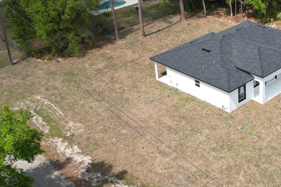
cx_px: 252
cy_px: 57
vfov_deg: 21.8
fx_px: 484
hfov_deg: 30.9
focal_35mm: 62
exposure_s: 1/2000
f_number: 1.7
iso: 110
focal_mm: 6.72
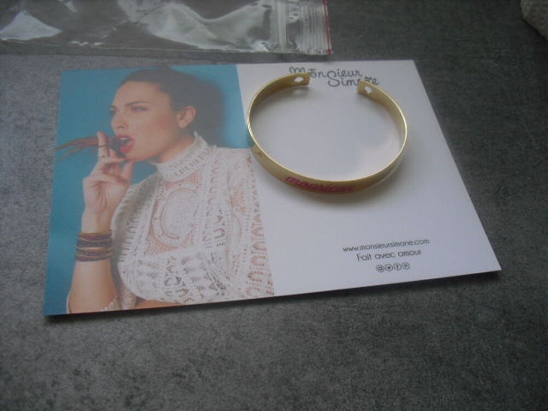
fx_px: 570
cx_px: 274
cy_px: 206
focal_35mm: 36
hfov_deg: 51.4
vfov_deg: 39.7
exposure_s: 1/80
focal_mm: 6.3
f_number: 3.1
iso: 200
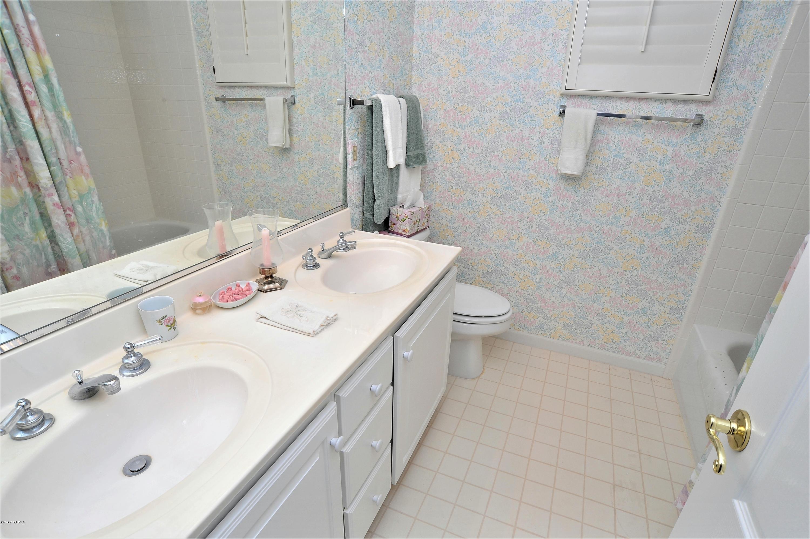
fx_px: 405
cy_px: 270
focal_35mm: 18
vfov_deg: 67.3
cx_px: 405
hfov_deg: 90.0
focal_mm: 18
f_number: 13
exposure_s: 1/30
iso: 800
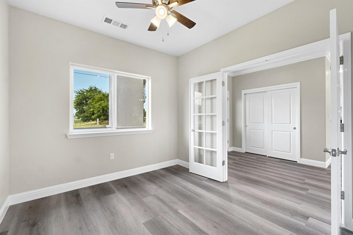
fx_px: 147
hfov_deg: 100.4
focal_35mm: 15
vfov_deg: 77.3
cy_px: 118
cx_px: 176
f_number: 8
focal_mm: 10
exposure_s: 1/50
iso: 320
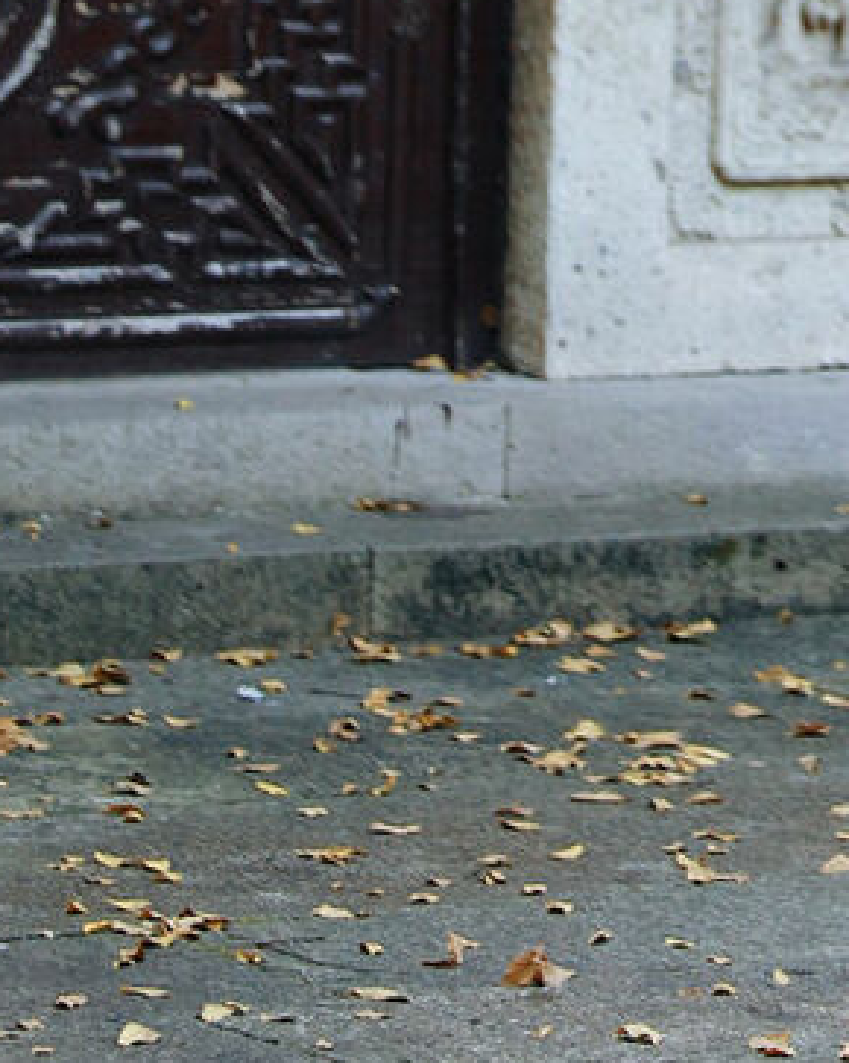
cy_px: -760
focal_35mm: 281
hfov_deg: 5.5
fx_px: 8833
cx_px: 1265
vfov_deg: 6.7
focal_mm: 70
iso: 1250
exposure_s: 1/250
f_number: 2.8
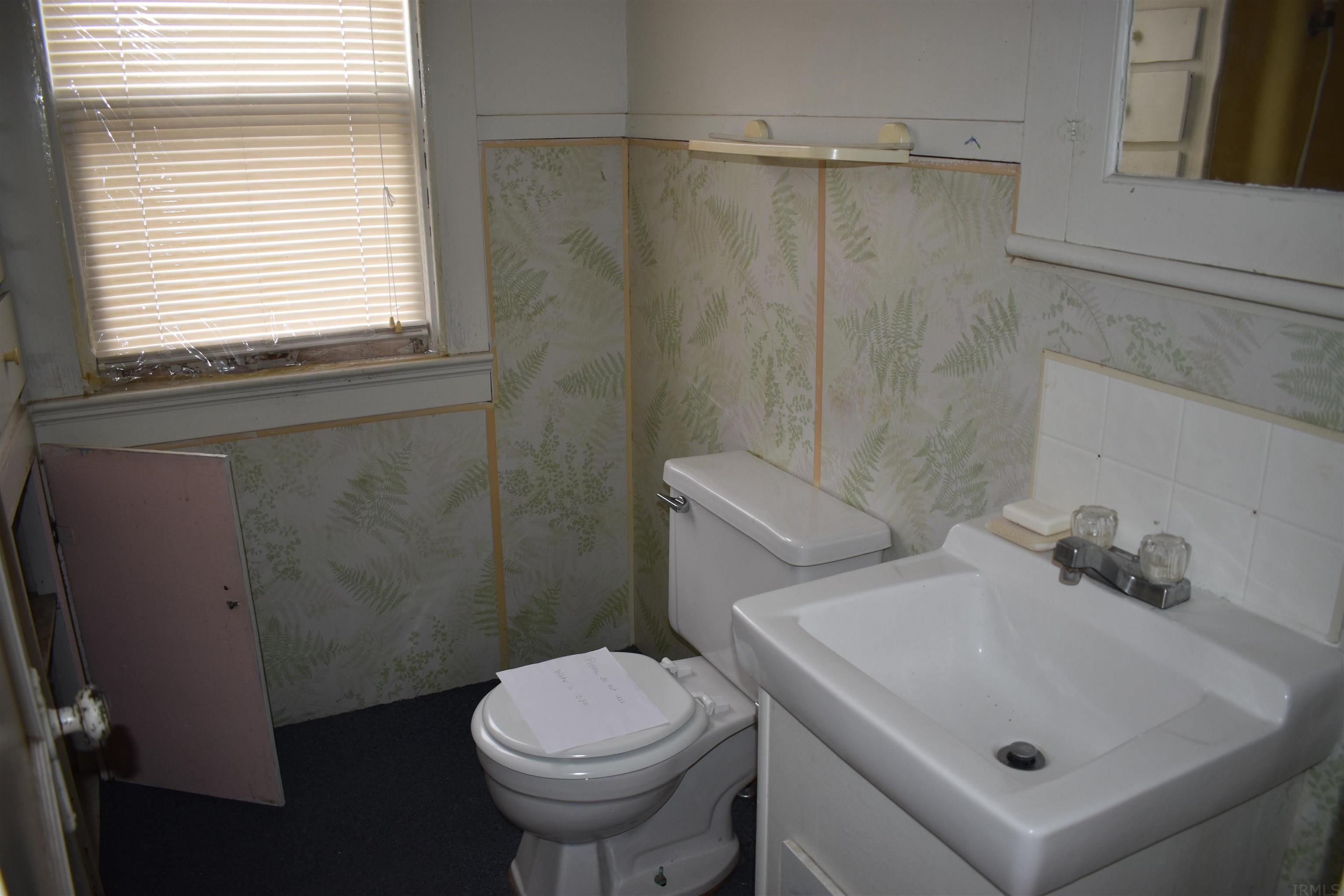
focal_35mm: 27
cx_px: 672
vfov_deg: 47.9
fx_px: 1008
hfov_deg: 67.4
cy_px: 448
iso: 360
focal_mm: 18
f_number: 4
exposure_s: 1/60
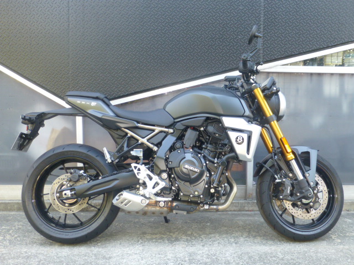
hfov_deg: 60.0
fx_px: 307
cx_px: 177
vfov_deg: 46.8
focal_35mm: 30
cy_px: 132
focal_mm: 5.4
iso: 160
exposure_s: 1/60
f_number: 3.6
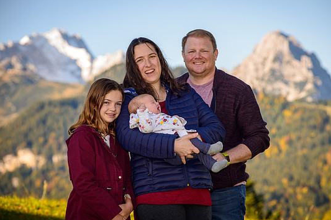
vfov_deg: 9.3
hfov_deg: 14.0
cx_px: 179
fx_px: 1351
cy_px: 108
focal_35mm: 147
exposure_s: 1/250
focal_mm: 135
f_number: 5.6
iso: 200
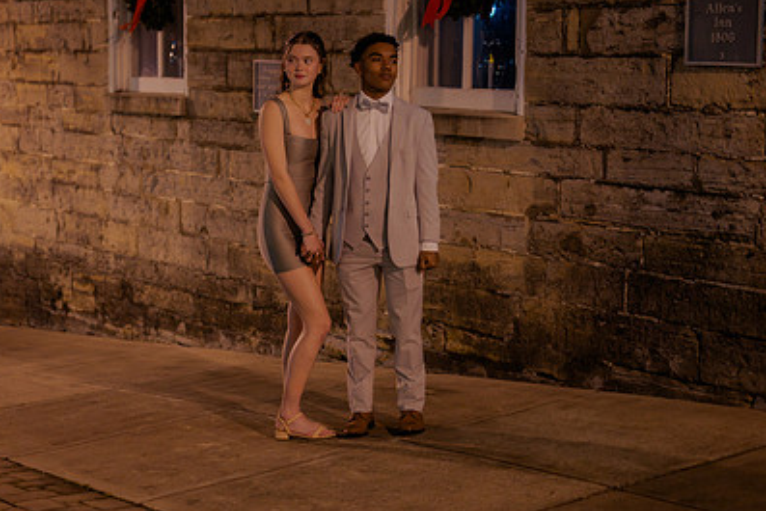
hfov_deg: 27.5
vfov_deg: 18.7
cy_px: 242
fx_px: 1554
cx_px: 253
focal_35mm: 73
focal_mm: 50
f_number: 1.4
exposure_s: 1/200
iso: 2500
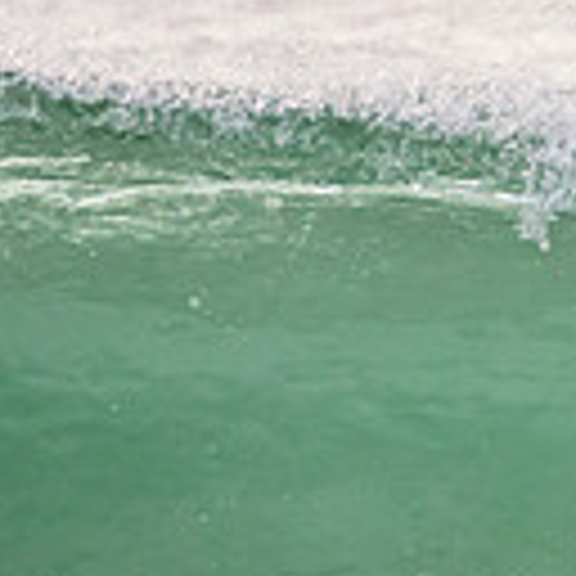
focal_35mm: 2303
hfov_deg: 0.8
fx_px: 43356
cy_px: 608
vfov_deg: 0.8
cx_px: 1156
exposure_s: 1/2500
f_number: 5.6
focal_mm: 400
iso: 640
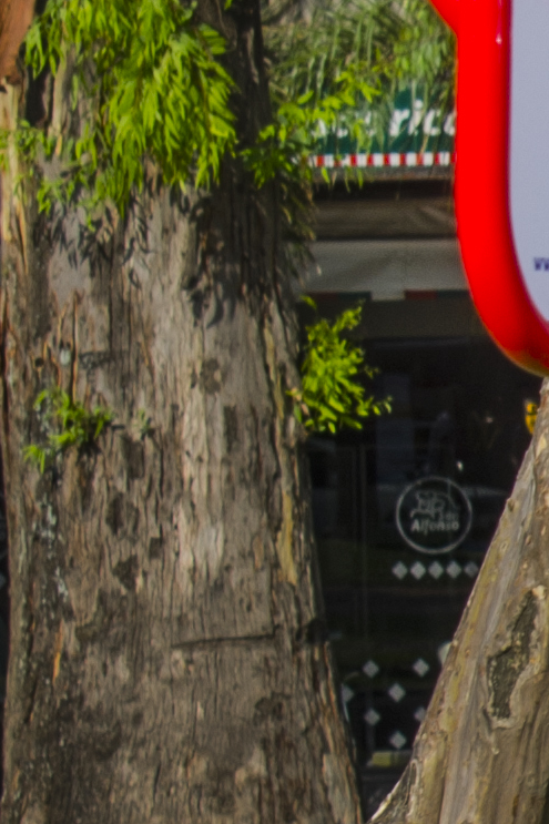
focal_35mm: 546
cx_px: 1690
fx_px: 12502
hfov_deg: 2.5
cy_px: 240
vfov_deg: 3.8
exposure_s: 1/160
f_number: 10
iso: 100
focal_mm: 55
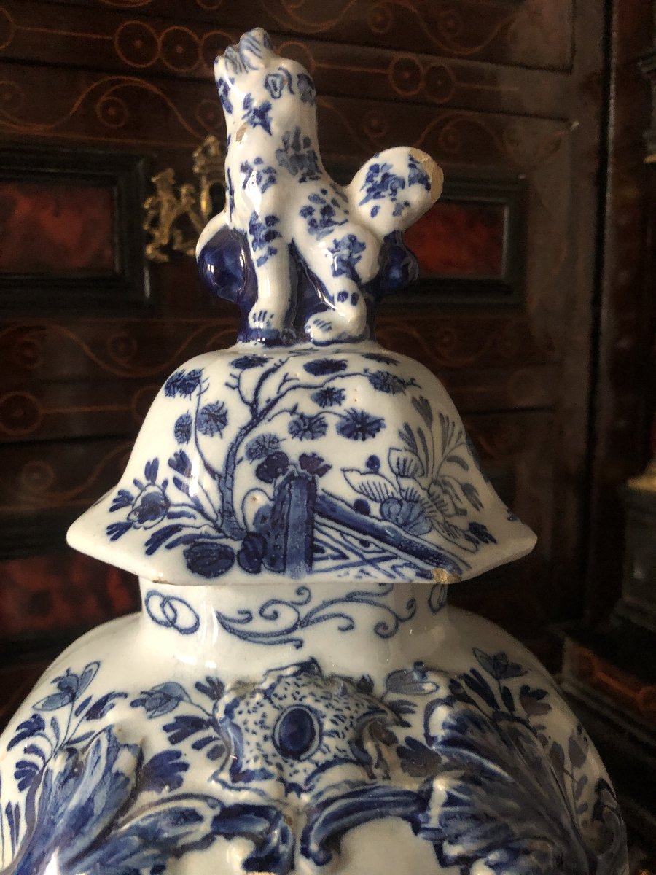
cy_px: 438
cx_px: 328
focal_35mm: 28
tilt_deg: -7.3
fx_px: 707
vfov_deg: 63.4
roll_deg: -0.6
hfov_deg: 49.7
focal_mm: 4
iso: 80
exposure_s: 1/7
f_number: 1.8
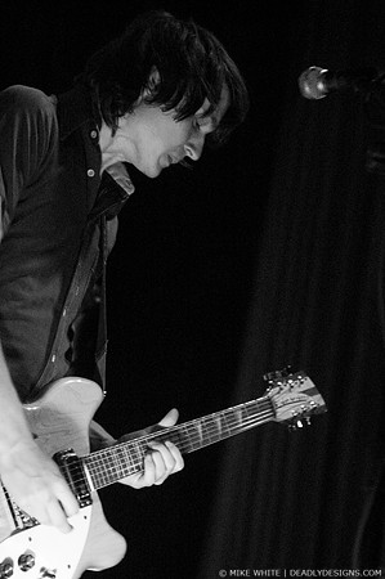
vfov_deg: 19.5
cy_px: 290
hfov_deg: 13.0
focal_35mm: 105
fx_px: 1688
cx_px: 192
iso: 1600
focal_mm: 70
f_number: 2.8
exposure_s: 1/50
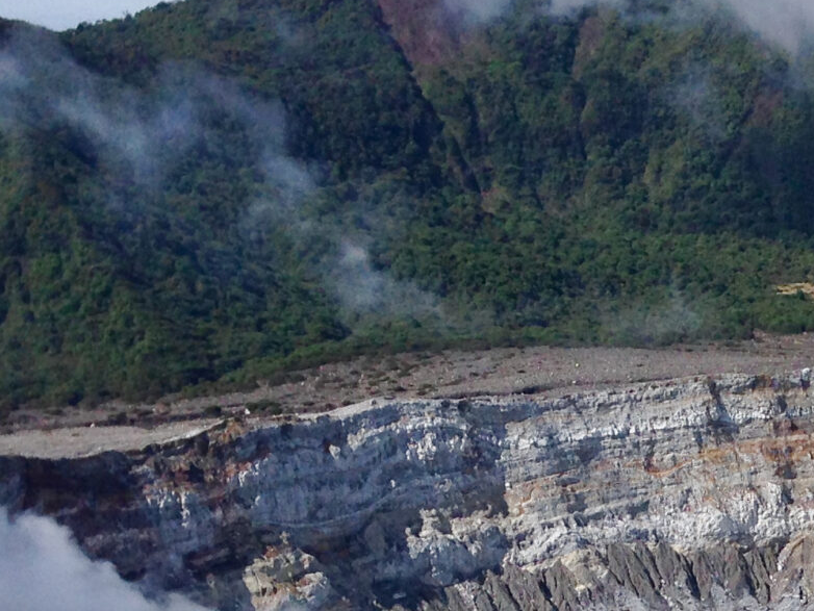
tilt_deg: -20.4
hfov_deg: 17.4
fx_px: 2540
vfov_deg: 13.0
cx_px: 966
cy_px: 902
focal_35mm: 108
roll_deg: -0.7
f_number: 2.4
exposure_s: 1/2463
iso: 50
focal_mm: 4.12
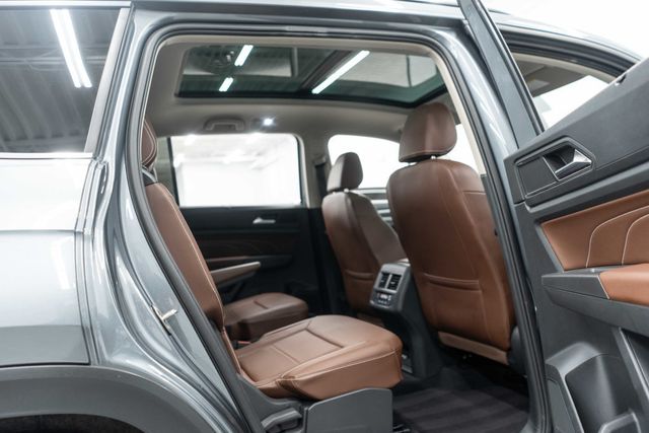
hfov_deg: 65.5
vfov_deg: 46.4
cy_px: 216
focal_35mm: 28
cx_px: 324
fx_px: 505
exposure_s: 1/40
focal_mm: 28
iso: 1000
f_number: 3.2
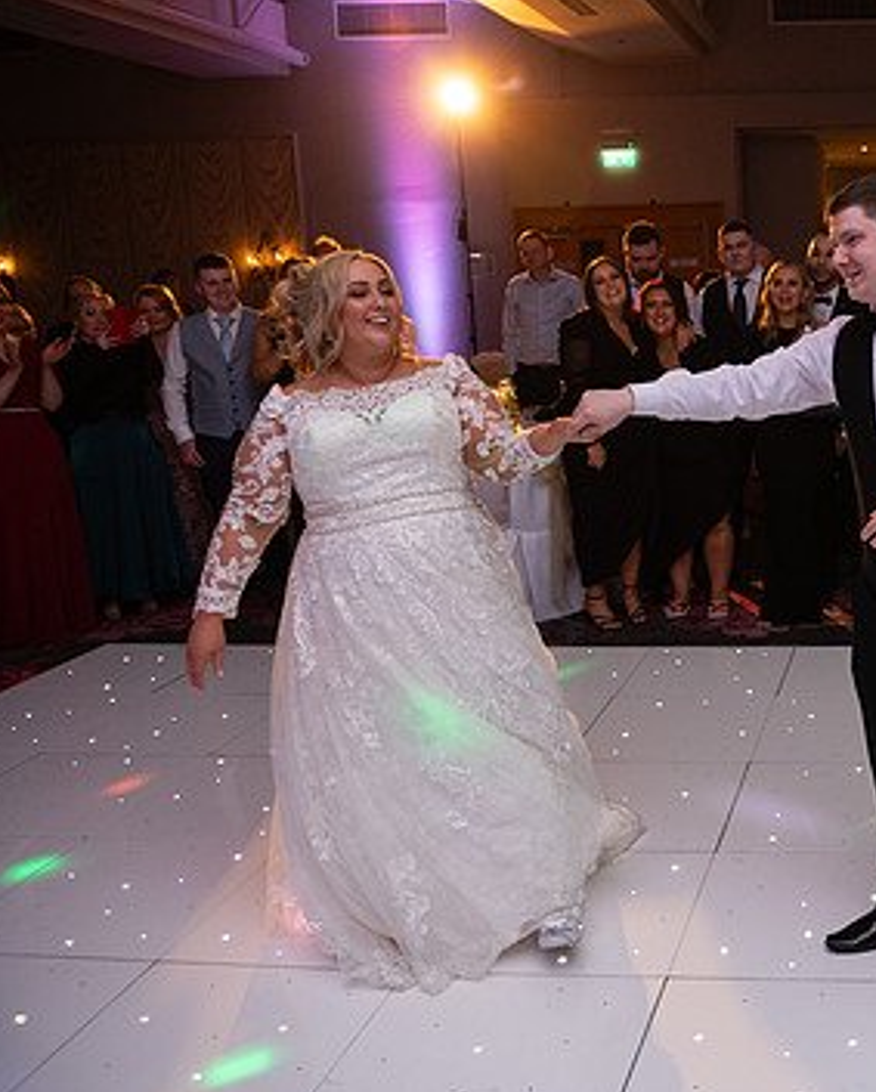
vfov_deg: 49.0
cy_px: 518
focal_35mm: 37
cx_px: 873
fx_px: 1198
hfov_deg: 36.2
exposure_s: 1/160
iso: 1250
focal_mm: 24
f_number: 3.5
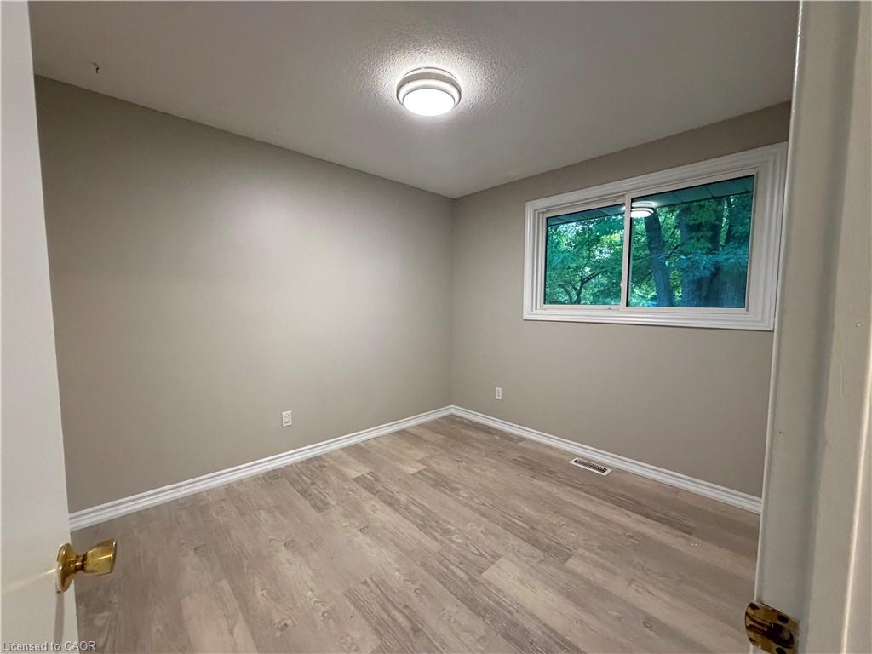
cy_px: 327
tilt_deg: -3.5
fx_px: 353
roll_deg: +1.2
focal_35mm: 14
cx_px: 436
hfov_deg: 102.1
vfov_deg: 85.7
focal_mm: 2.22
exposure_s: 1/60
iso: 640
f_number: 2.2
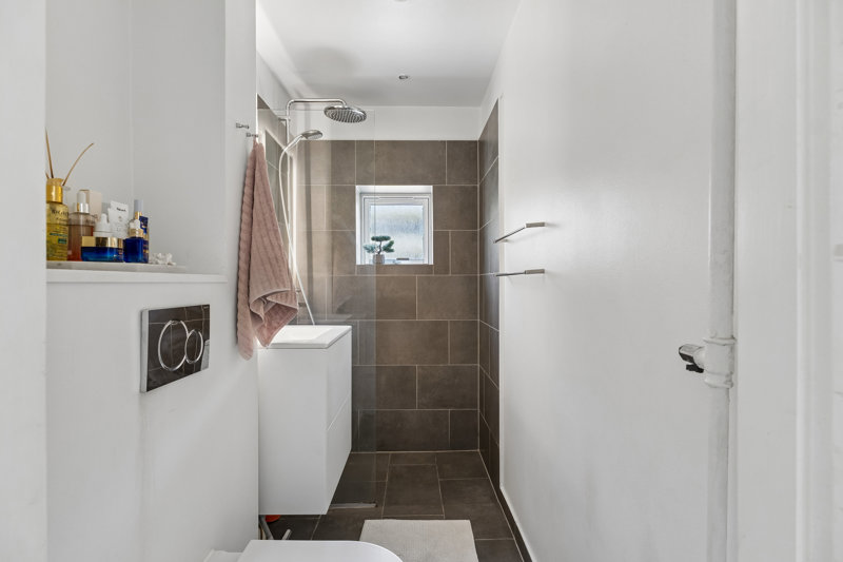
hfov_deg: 90.0
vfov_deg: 67.4
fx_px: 421
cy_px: 281
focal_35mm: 18
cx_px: 422
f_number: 7.1
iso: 250
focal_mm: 12
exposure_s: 1/20
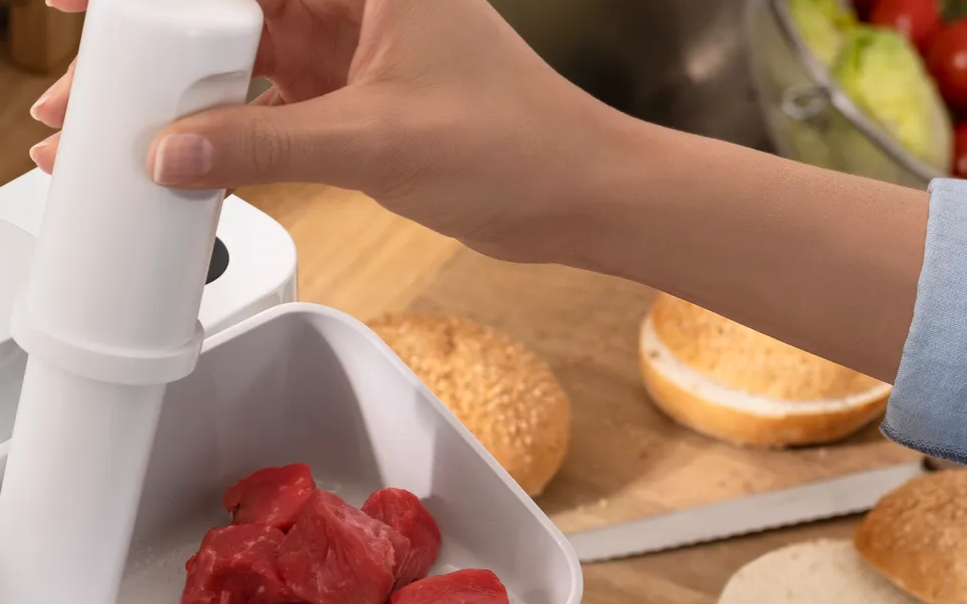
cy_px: 789
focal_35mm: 158
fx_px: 4164
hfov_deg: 13.0
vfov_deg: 8.2
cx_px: -151
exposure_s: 1/125
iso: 100
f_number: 5
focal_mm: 45
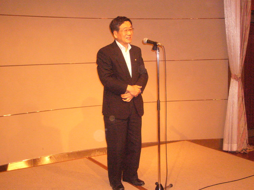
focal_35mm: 49
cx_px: 127
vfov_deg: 29.7
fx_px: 360
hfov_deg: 38.9
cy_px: 95
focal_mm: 8.1
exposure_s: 1/30
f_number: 3.6
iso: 400
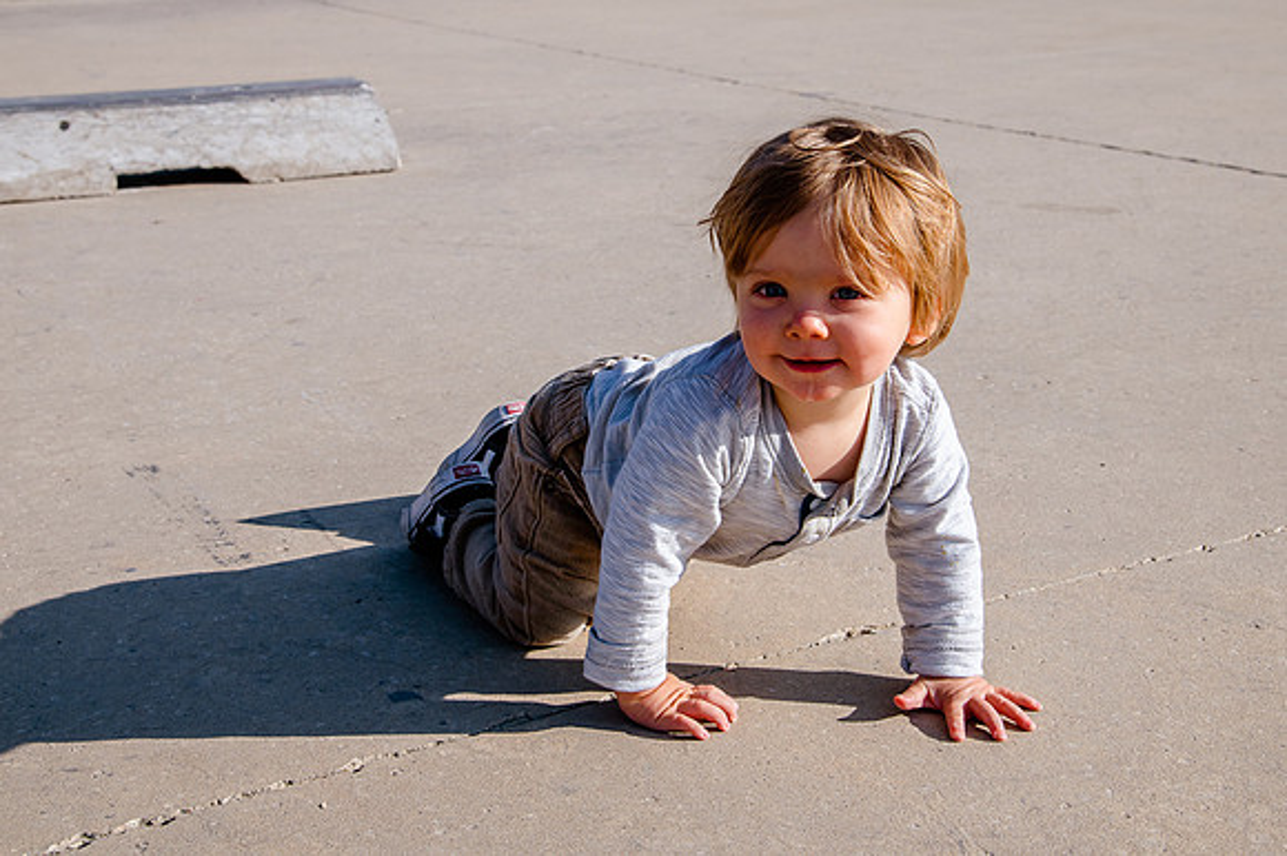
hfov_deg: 34.3
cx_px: 620
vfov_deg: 23.2
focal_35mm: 58
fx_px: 2083
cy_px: 313
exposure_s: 1/500
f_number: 10
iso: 200
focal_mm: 46
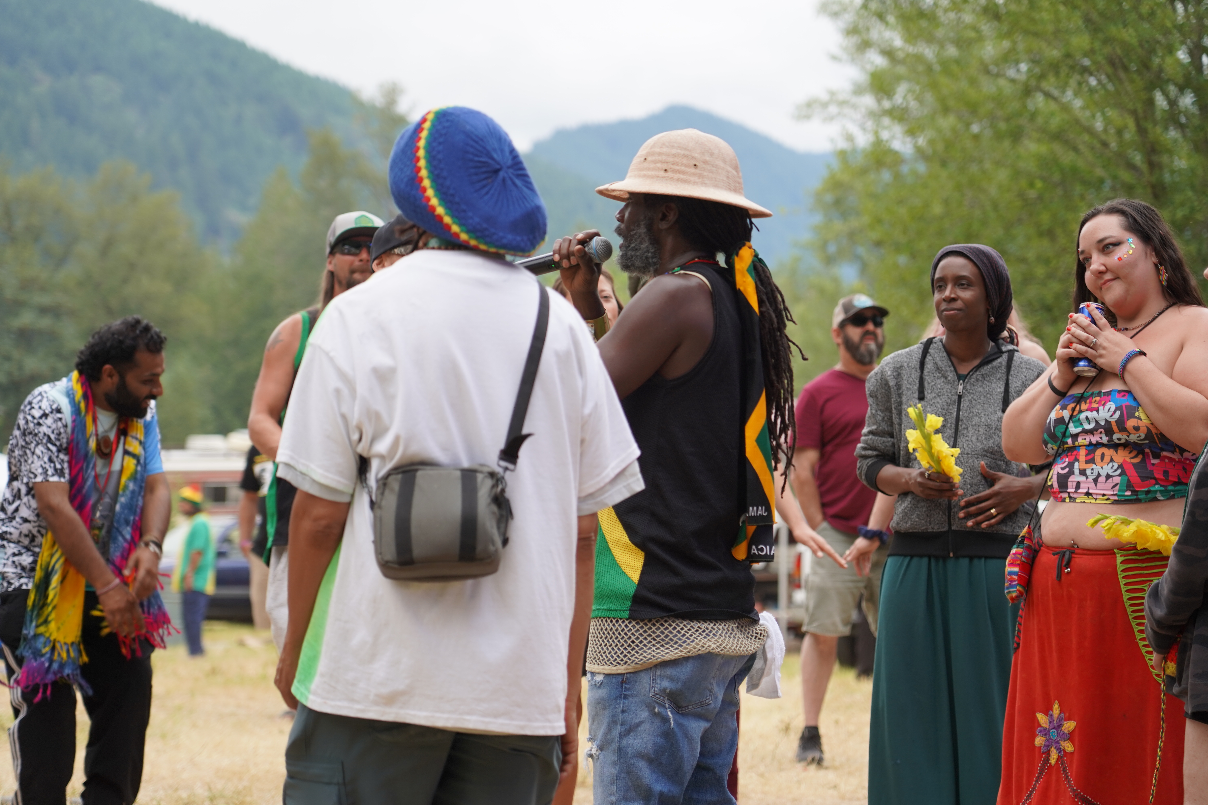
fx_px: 3523
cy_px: 402
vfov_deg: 13.0
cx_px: 604
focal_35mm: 105
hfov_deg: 19.5
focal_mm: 105
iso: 250
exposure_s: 1/160
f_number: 4
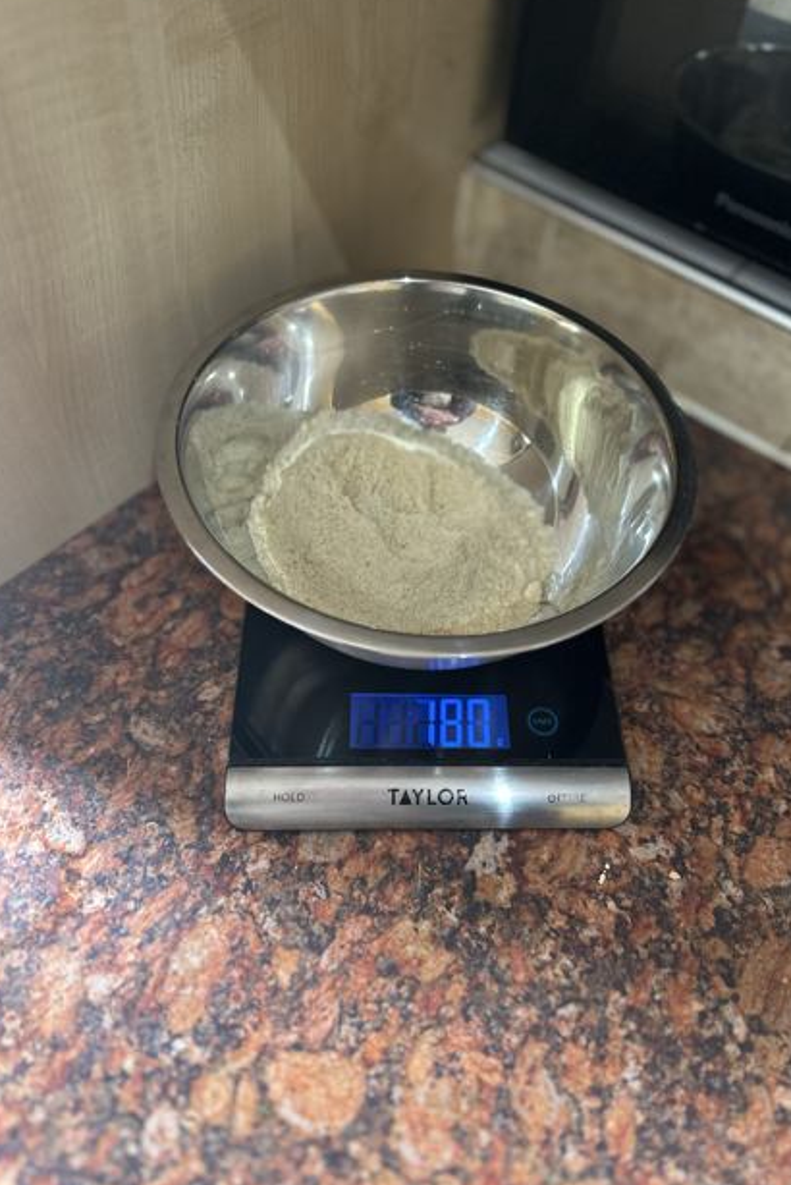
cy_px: 589
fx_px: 856
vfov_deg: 69.4
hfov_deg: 49.5
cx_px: 436
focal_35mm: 26
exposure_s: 1/60
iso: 320
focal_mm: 6.86
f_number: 1.78
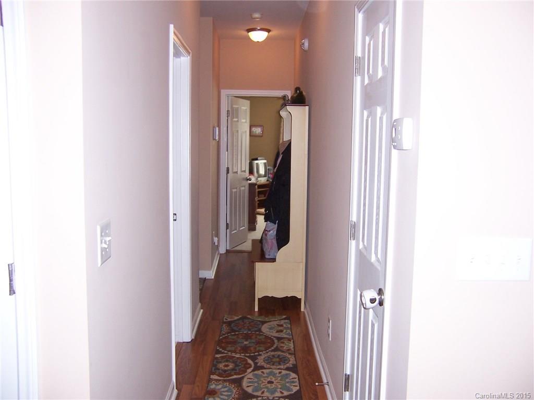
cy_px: 200
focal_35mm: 33
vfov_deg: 42.9
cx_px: 267
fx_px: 509
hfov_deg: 55.4
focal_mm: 5.5
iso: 140
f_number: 2.8
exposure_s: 1/60
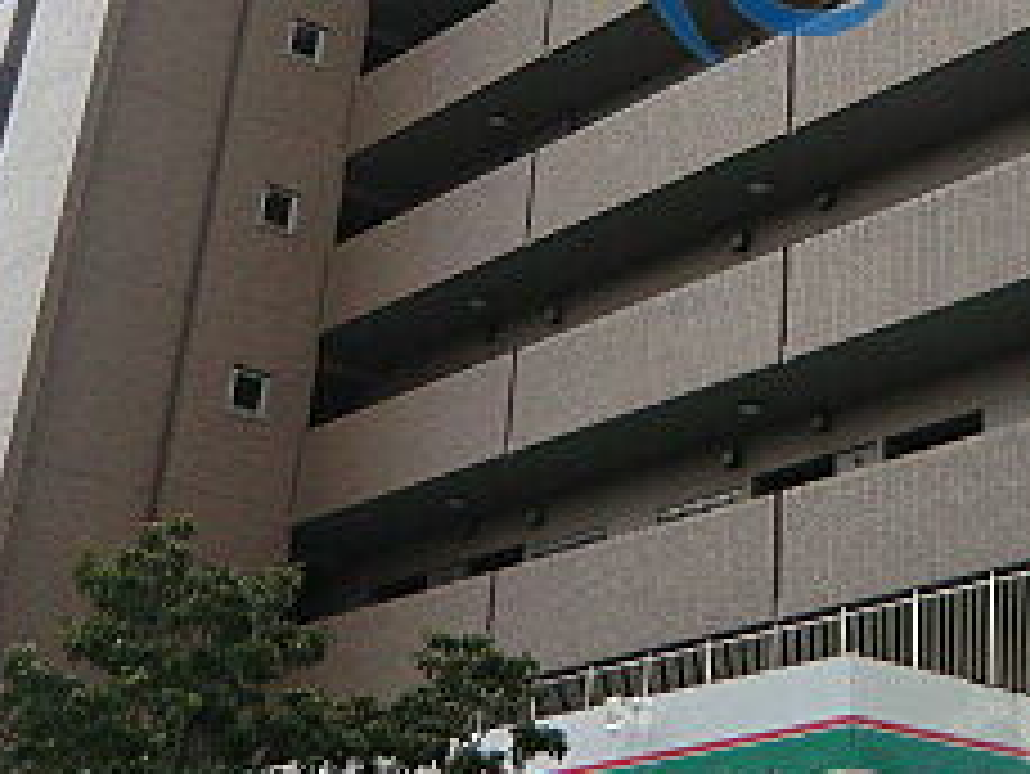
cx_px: 954
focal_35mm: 67
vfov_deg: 20.7
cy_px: -108
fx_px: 1995
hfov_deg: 27.7
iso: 64
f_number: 3.2
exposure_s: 1/125
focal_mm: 4.3
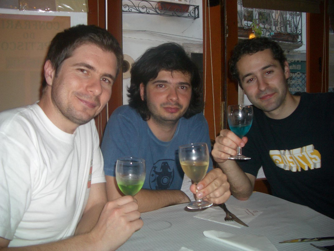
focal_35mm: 35
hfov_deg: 52.6
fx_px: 338
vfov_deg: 40.7
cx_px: 167
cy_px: 126
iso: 100
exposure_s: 1/60
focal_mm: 5.8
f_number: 2.6
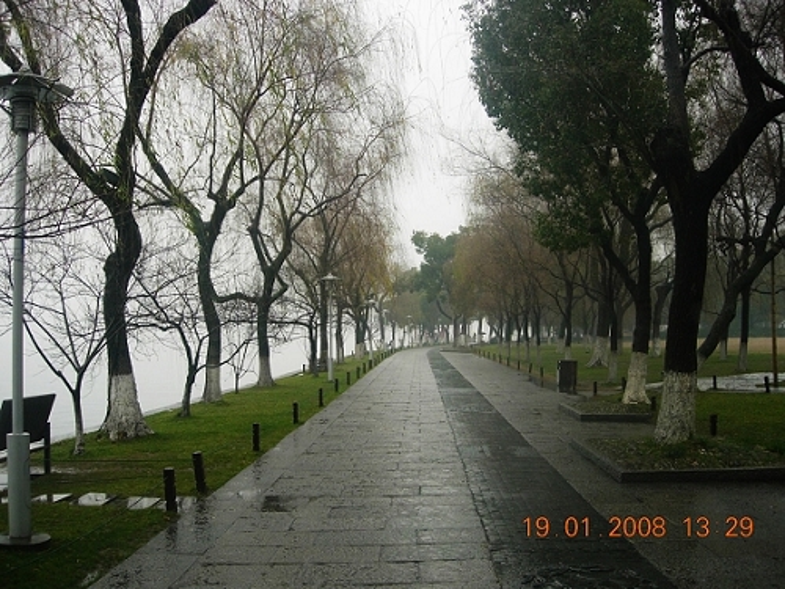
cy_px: 294
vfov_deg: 37.7
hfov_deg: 49.0
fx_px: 862
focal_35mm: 38
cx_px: 392
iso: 79
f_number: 2.8
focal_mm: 7.8
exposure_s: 1/85.4
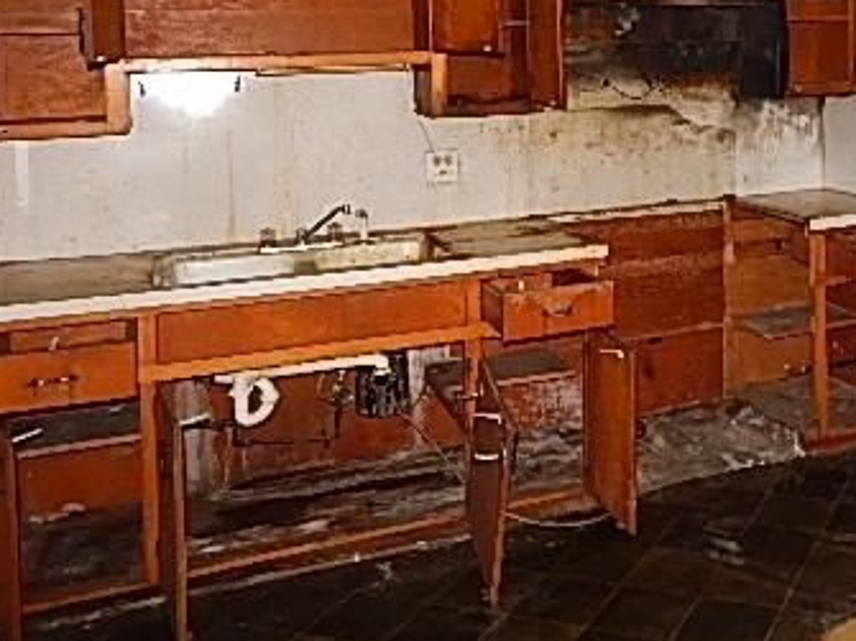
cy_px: 92
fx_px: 1088
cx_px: 723
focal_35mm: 44
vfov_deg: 31.6
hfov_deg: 40.6
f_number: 3
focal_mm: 4
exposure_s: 1/30
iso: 220
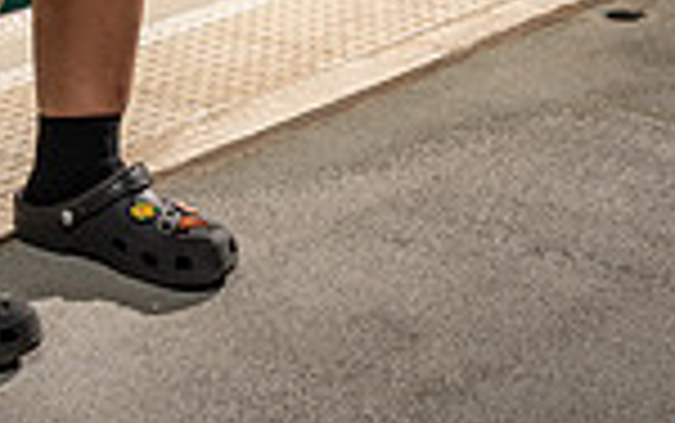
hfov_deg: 16.4
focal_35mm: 125
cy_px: -549
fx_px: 2301
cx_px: 54
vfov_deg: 9.5
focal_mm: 41
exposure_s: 1/250
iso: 320
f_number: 5.6
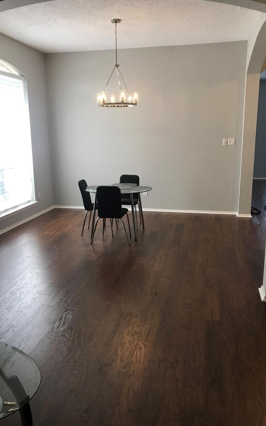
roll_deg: +1.4
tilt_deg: -11.5
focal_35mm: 30
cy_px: 212
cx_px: 130
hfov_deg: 41.8
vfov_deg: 62.9
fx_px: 348
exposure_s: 1/40
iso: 25
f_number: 1.8
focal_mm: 3.99
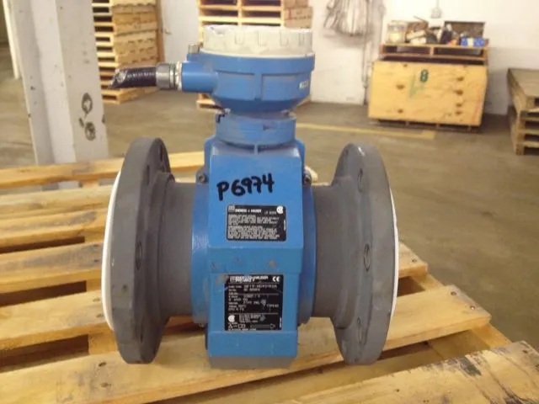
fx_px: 545
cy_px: 202
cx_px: 270
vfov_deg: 40.7
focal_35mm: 35
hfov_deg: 52.6
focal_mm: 4.28
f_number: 2.4
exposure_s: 1/20
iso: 200
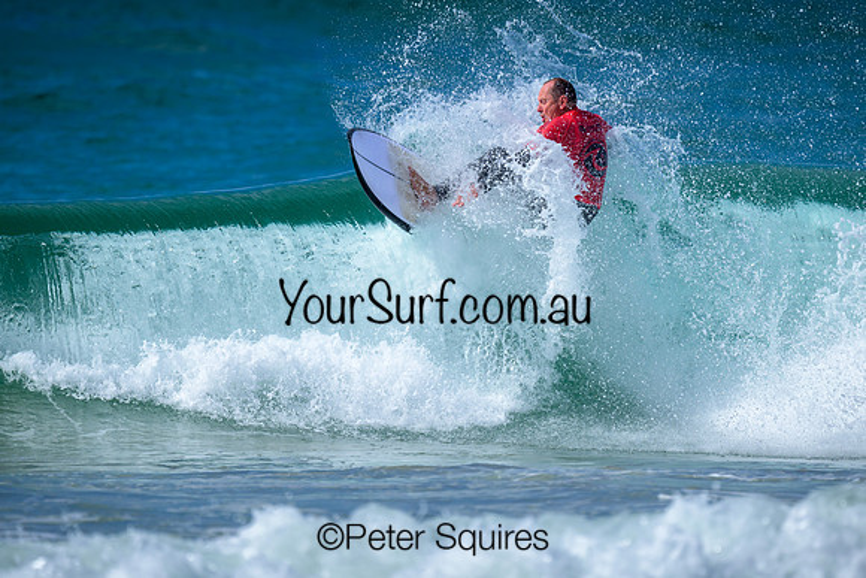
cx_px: 488
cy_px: 305
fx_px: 22957
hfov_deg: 2.2
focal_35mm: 954
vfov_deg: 1.4
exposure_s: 1/2000
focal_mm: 800
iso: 180
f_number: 6.3
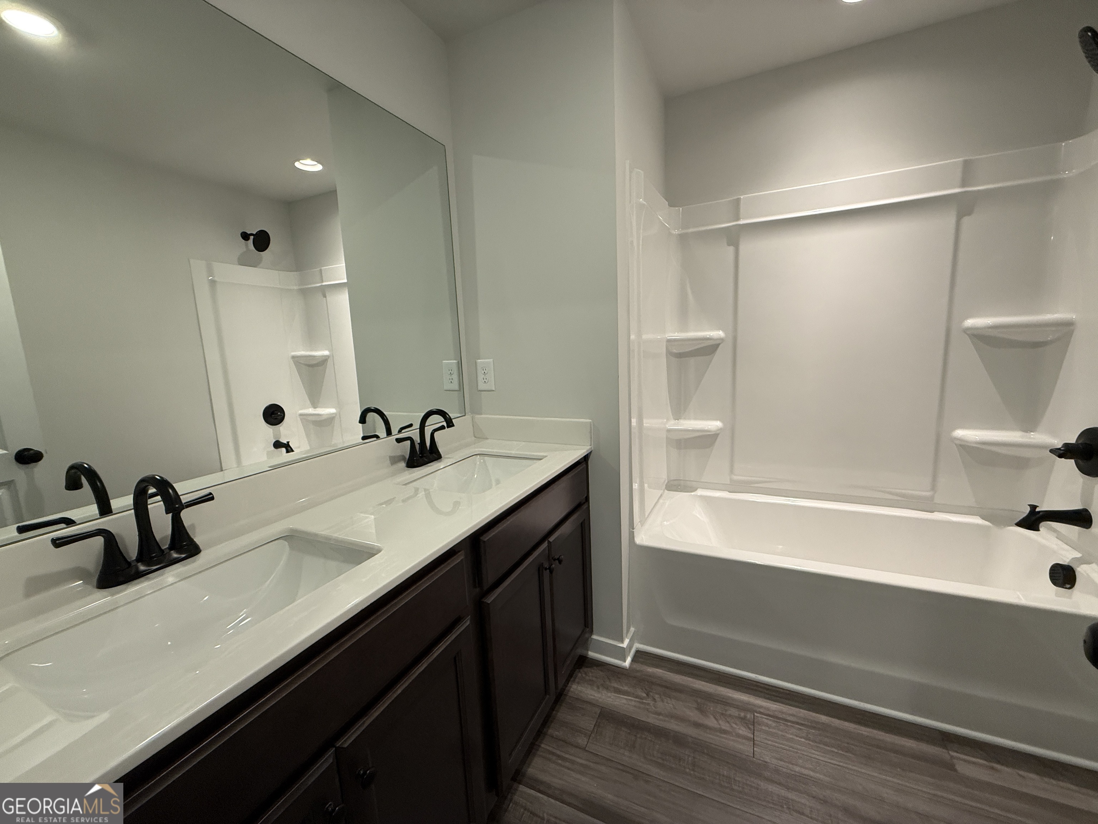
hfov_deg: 102.1
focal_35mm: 14
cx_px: 549
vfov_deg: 85.7
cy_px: 412
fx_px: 444
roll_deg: +2.6
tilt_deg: -8.3
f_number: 2.2
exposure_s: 1/120
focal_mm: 2.22
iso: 250
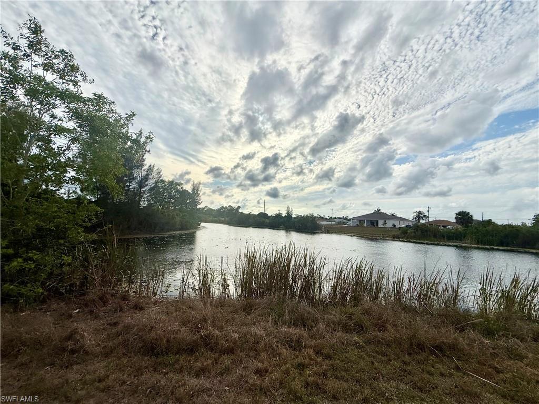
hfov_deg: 102.1
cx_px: 270
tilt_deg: +7.9
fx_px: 218
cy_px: 202
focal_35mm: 14
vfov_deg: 85.7
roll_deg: -2.2
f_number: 2.2
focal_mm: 2.22
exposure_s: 1/6173
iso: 40
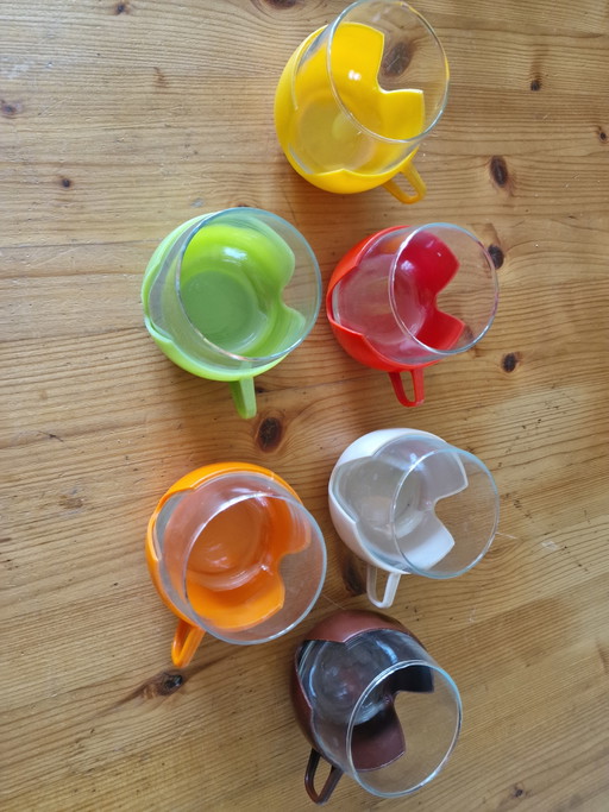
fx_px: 540
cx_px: 304
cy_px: 406
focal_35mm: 23
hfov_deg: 58.9
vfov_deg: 73.9
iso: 64
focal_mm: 6.4
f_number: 1.8
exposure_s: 1/60
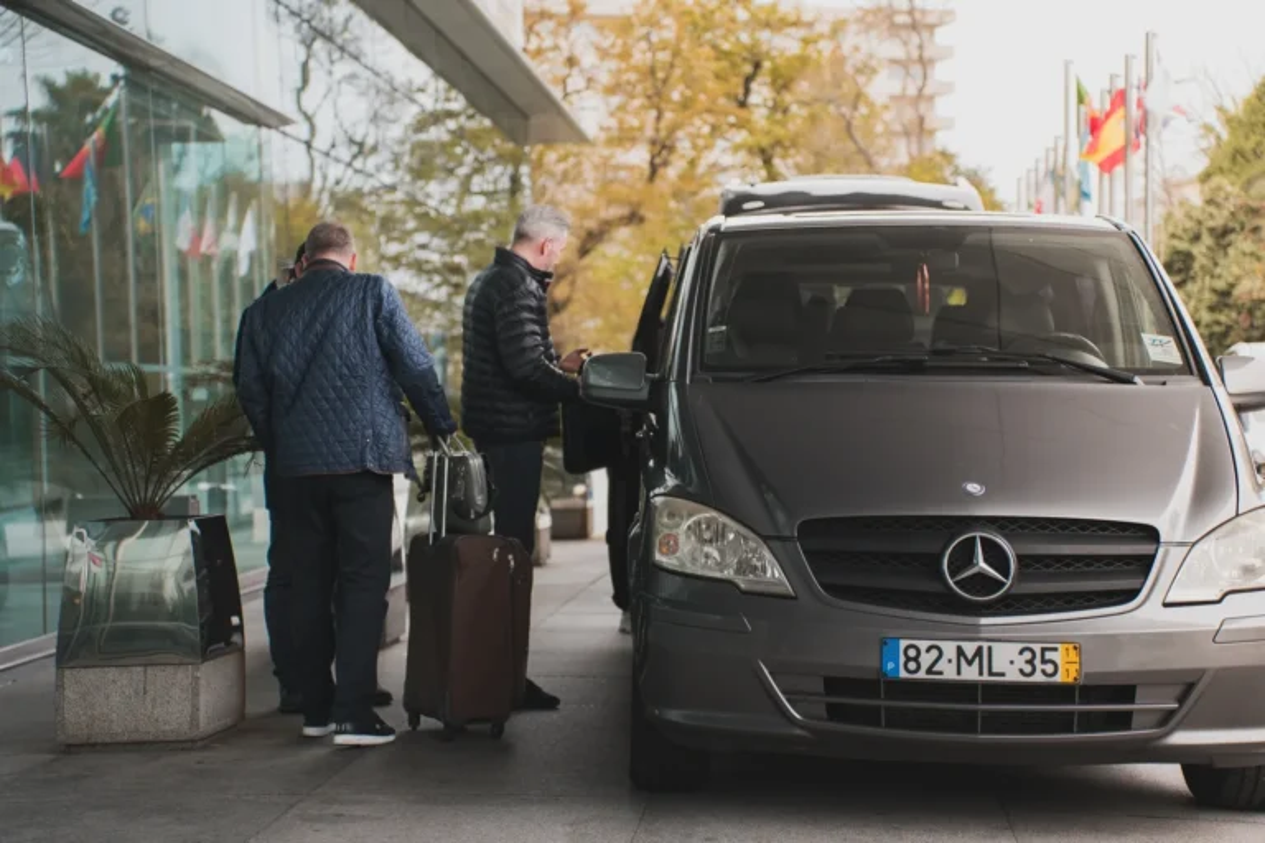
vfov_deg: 20.0
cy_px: 422
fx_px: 2389
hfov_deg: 29.7
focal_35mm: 68
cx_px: 632
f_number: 2.8
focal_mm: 68
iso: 160
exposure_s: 1/200
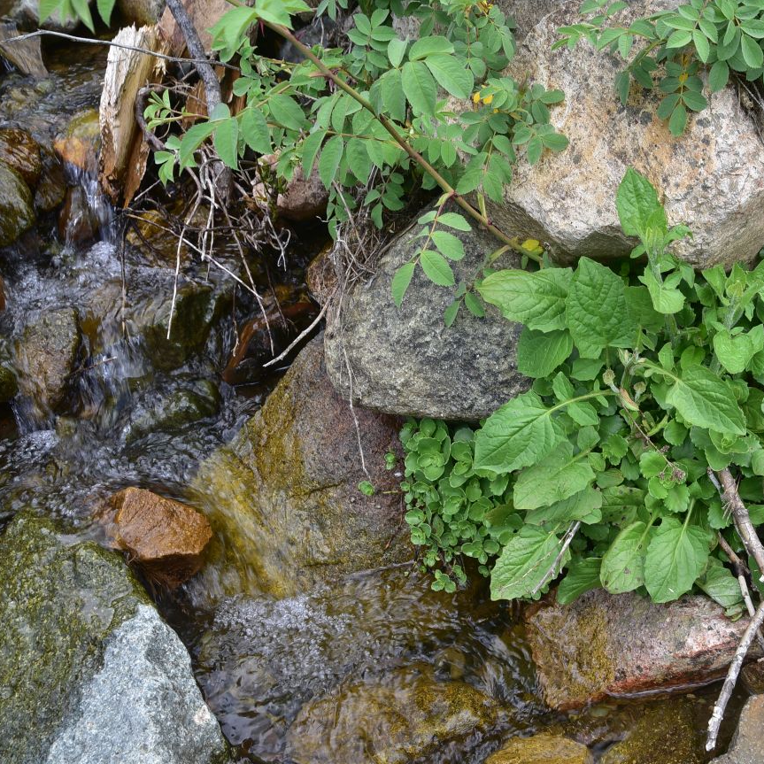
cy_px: 383
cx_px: 574
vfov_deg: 26.9
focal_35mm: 64
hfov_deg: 26.5
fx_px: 1598
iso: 320
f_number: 10
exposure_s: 1/125
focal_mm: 50
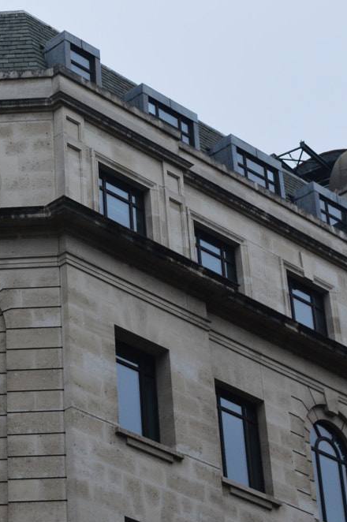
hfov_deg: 11.6
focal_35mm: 116
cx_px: -47
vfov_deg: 17.6
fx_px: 1681
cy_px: 151
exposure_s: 1/200
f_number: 7.1
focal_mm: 32
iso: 200
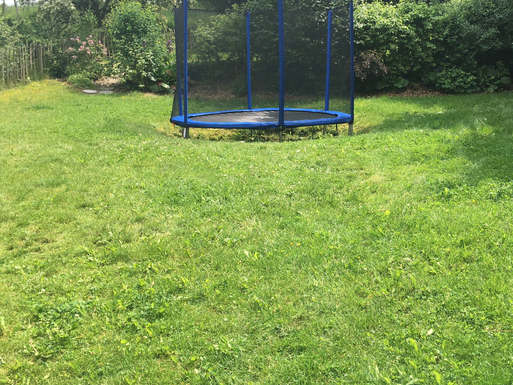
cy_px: 144
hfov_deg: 46.4
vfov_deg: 35.8
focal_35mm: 40
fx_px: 593
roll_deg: +0.8
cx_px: 317
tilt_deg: -3.9
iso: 25
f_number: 2.2
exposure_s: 1/481
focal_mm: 4.15
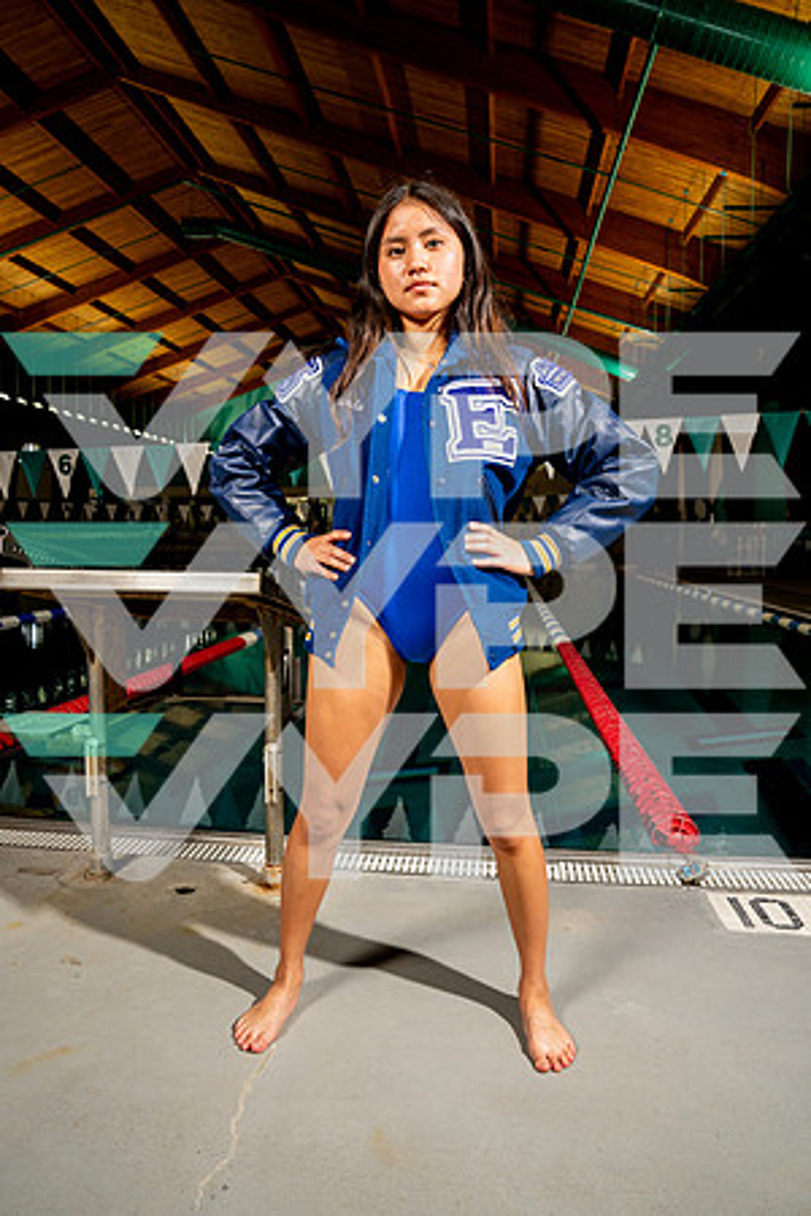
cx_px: 406
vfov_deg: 71.5
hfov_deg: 51.3
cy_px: 608
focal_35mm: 25
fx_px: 845
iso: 500
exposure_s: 1/125
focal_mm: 25
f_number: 7.1
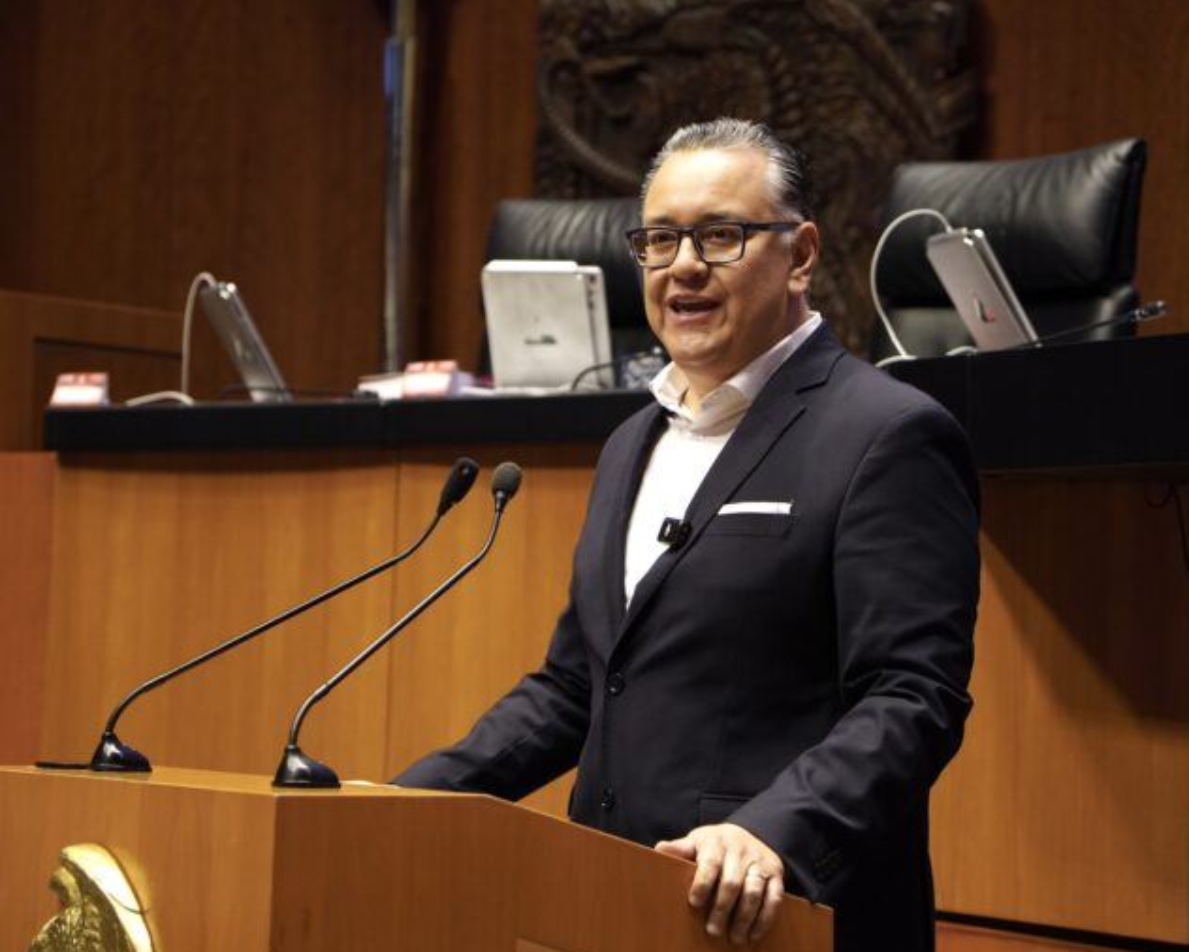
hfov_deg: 18.1
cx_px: 542
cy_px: 480
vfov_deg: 14.5
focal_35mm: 106
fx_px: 3731
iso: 1600
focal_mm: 62
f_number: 3.2
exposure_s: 1/250
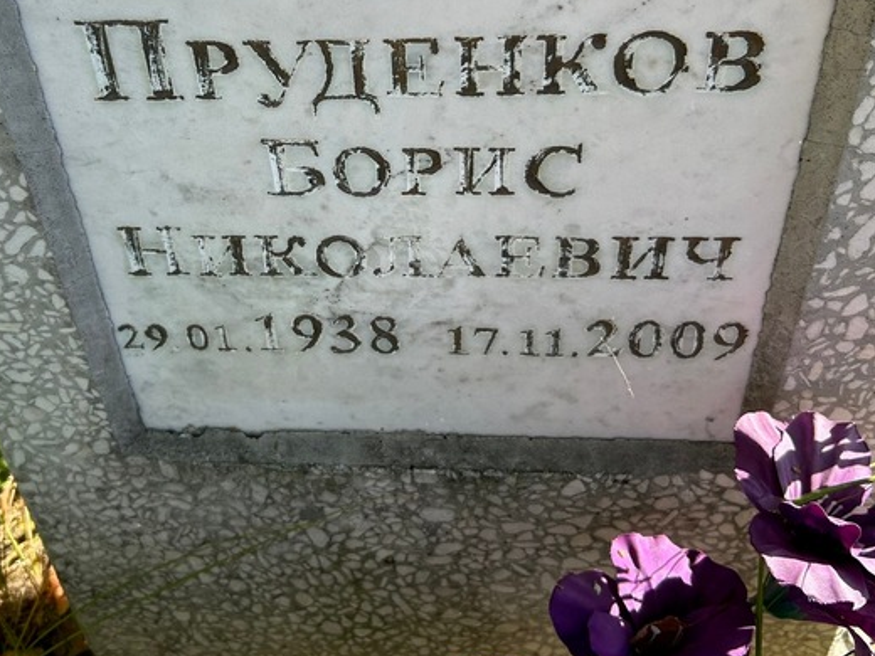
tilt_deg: -33.1
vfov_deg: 35.3
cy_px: 177
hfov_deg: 46.6
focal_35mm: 40
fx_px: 1011
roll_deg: +5.7
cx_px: 365
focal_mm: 5.7
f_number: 1.5
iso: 50
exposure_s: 1/853
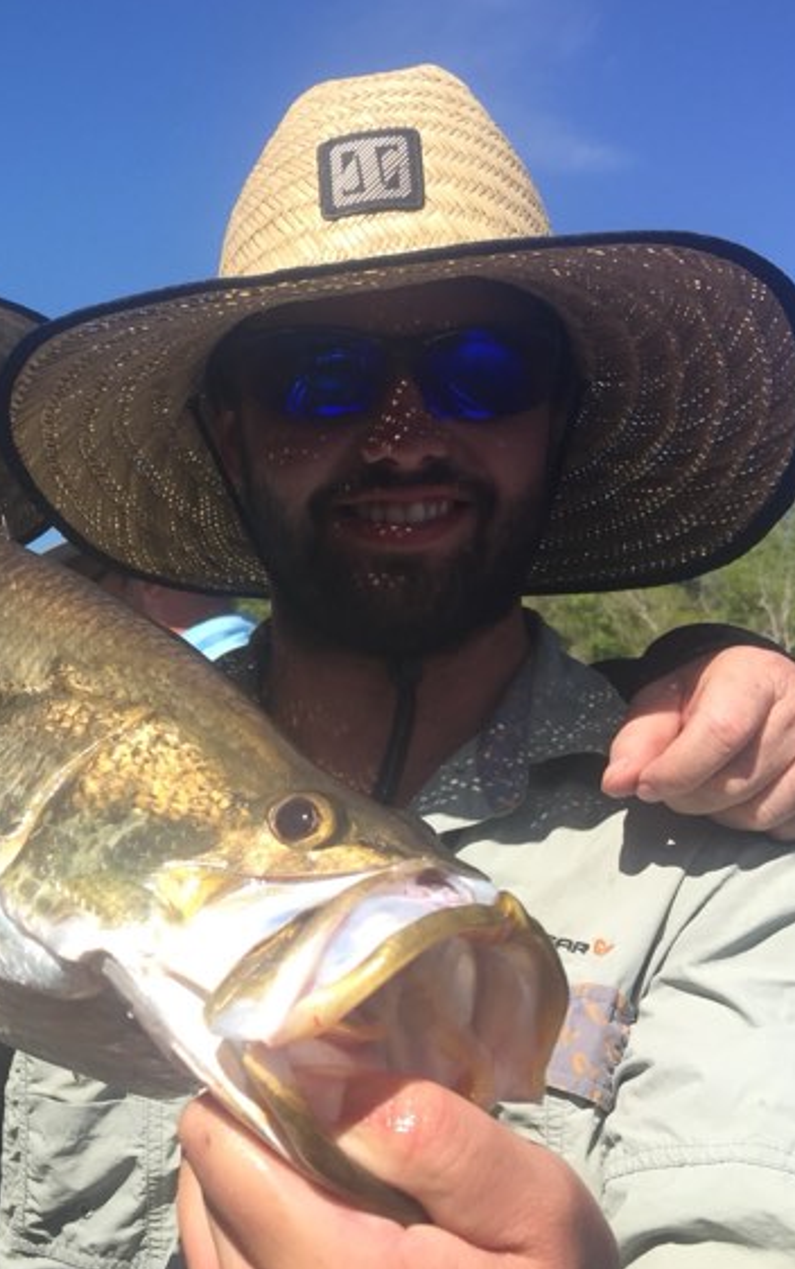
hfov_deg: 25.9
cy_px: 597
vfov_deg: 42.6
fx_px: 1627
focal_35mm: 47
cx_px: -16
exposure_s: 1/1236
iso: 32
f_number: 2.2
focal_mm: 4.15
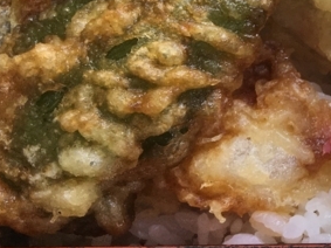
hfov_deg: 16.0
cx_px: 586
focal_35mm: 105
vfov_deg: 13.9
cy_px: -8
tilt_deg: -67.7
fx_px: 1004
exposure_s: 1/120
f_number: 2.2
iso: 40
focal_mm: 4.15
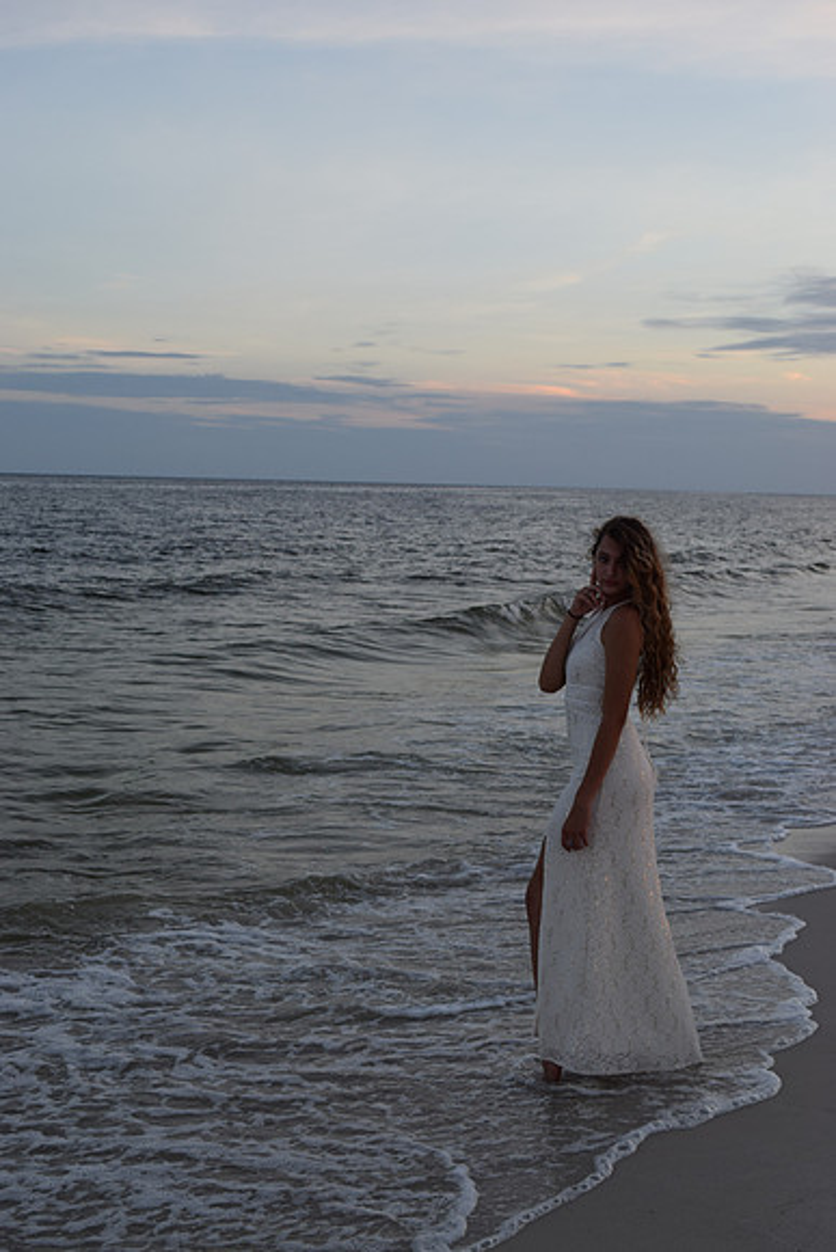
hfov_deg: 28.1
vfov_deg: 41.1
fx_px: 1671
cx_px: 418
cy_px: 626
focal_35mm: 48
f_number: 6.3
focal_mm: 32
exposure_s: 1/160
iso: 400
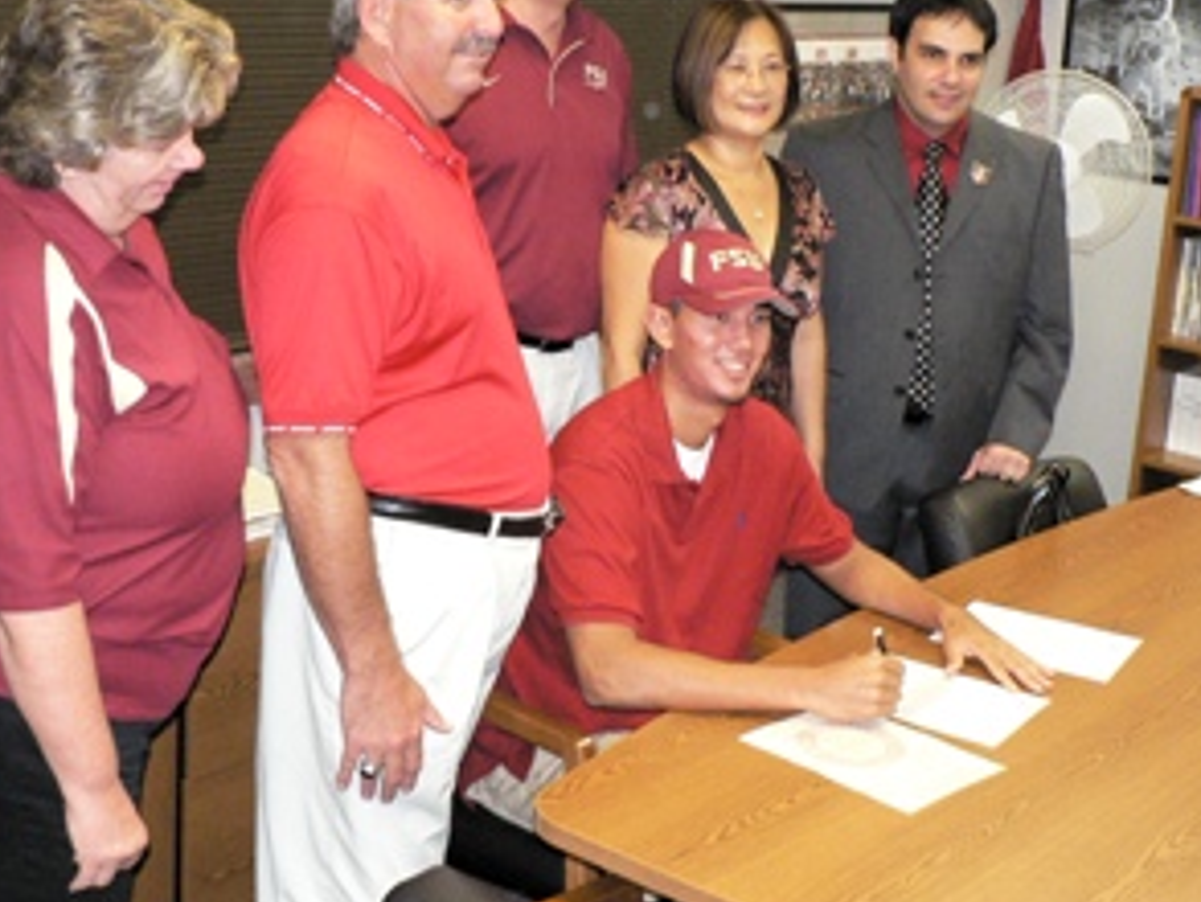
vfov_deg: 26.5
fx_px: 1909
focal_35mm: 55
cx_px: 590
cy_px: 348
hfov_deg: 34.9
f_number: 2.8
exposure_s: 1/60
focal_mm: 6
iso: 400
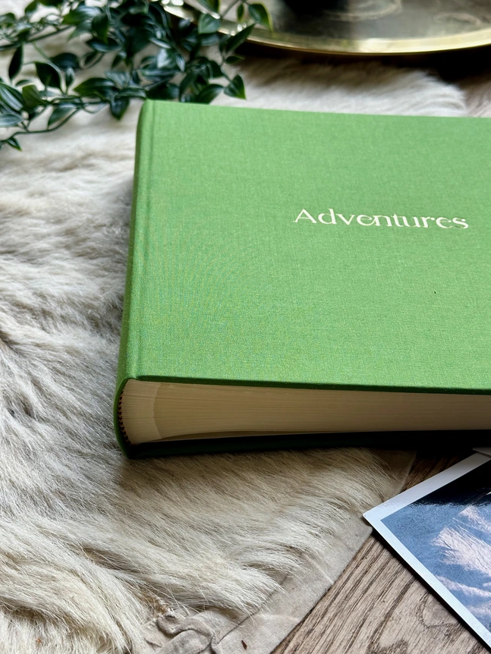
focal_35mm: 49
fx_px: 926
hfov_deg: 29.7
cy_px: 324
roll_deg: +0.4
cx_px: 247
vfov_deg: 38.9
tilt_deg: -37.8
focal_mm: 6.86
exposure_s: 1/189
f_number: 1.78
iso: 64
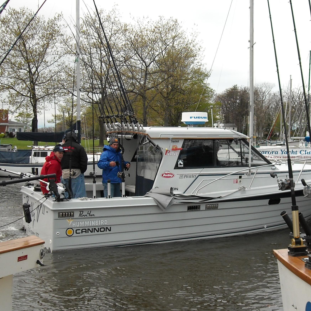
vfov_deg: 31.1
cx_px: 173
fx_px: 559
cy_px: 165
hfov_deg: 31.1
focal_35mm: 55
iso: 104
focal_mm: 5.7
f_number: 2.8
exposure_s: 1/250
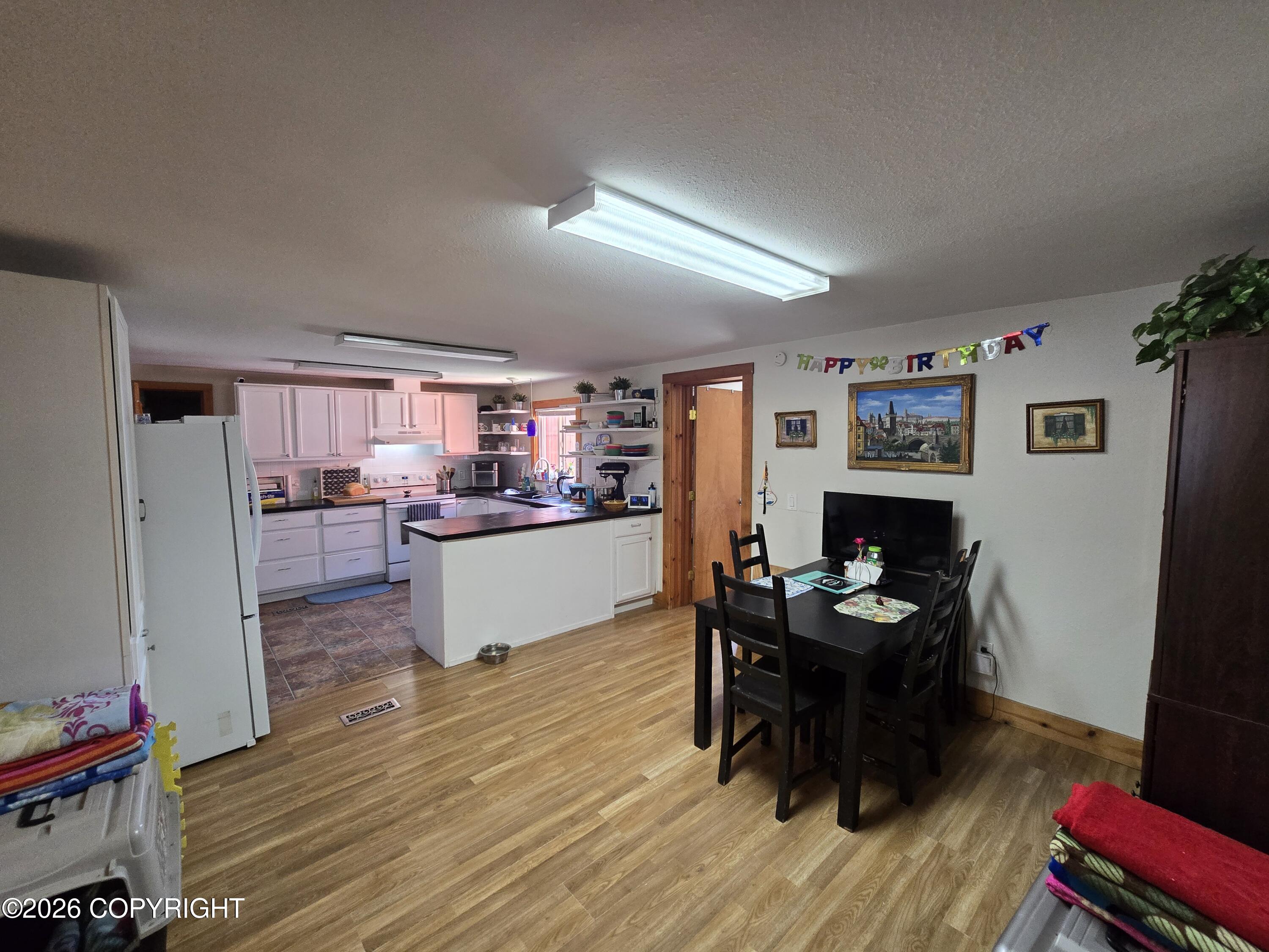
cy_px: 476
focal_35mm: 13
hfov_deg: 106.2
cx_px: 634
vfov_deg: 89.9
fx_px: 477
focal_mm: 2.2
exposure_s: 1/60
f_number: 2.2
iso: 250
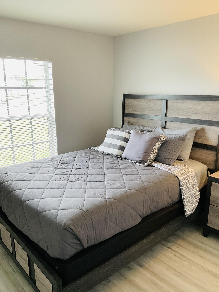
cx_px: 110
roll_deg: -0.6
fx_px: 245
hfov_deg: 48.2
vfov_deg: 61.7
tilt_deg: -12.4
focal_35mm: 29
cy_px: 146
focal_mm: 3
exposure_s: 1/60
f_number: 1.8
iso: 100
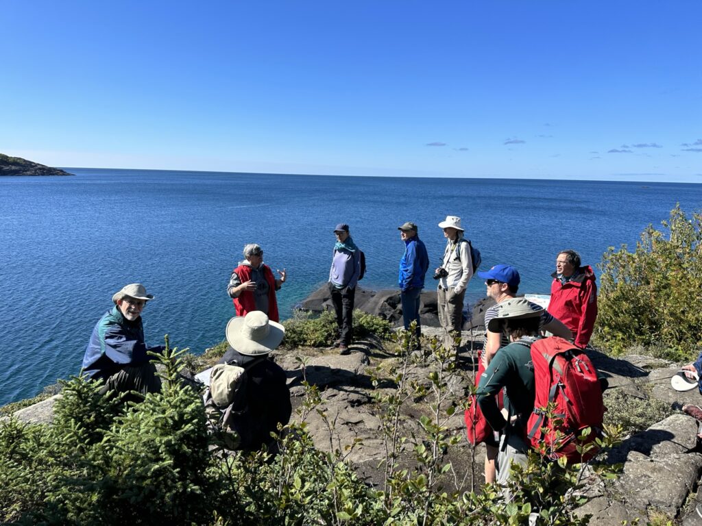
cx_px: 351
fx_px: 487
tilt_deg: -11.3
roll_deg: -0.9
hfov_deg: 71.6
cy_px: 263
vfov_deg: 56.8
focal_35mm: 24
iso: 80
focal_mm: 6.86
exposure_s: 1/3597
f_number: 1.78
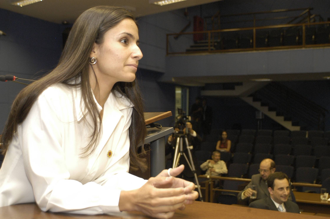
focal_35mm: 52
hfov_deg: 37.9
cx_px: 165
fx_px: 481
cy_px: 110
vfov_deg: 25.7
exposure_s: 1/60
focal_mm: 35
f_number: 4
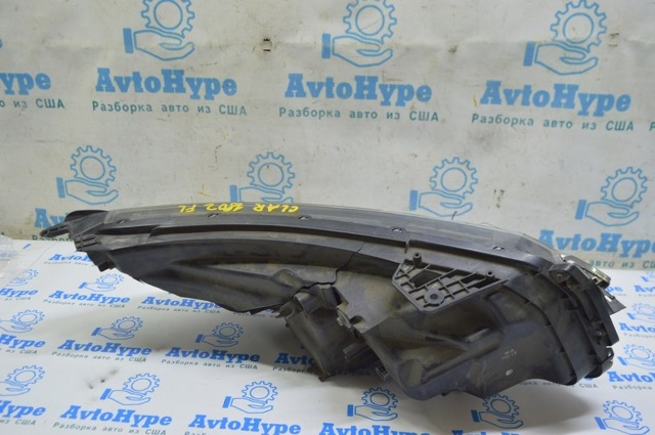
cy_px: 218
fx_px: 545
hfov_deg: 62.0
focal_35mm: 30
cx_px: 328
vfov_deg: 43.5
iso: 400
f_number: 5.6
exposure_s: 1/20
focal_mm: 20
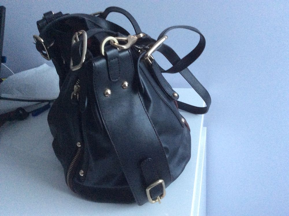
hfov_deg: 56.9
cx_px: 144
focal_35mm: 32
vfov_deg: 44.1
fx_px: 267
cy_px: 108
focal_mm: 3.3
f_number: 2.4
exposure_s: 1/25
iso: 320
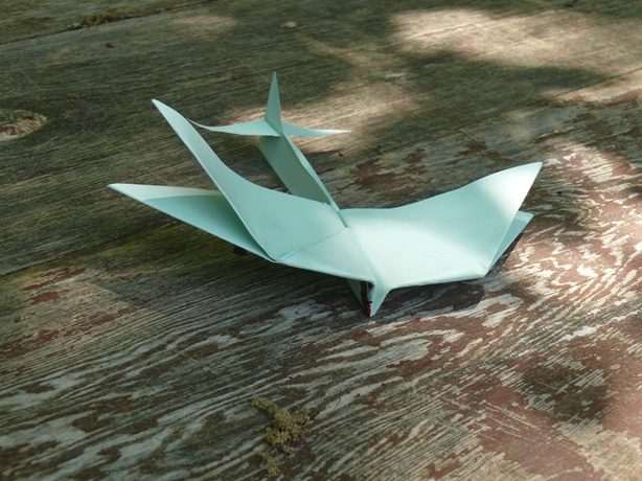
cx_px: 321
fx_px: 1131
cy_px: 240
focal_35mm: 61
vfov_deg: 24.0
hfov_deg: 31.7
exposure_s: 1/100
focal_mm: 10.1
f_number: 3.6
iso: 100
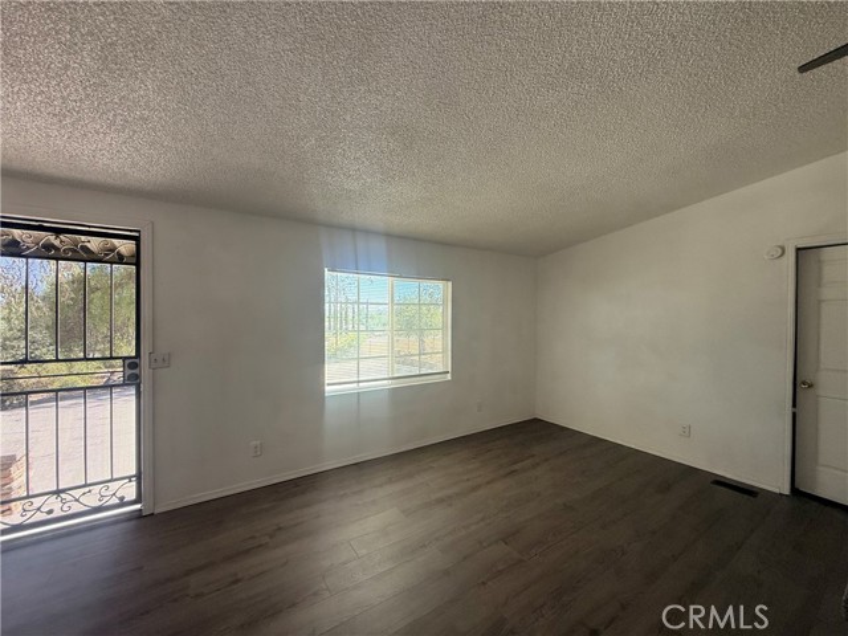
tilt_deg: -0.9
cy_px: 318
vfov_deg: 85.7
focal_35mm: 14
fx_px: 343
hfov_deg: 102.1
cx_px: 424
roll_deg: -1.3
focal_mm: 2.22
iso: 100
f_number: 2.2
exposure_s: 1/99
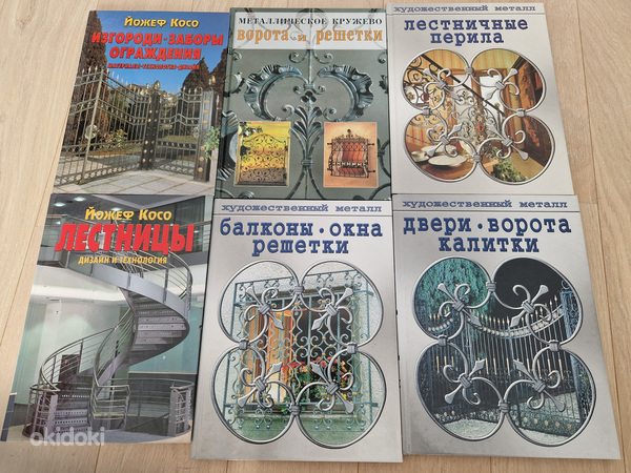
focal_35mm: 23
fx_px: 419
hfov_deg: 73.9
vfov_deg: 58.9
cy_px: 236
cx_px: 316
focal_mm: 5.4
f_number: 1.8
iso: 160
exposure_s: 1/100
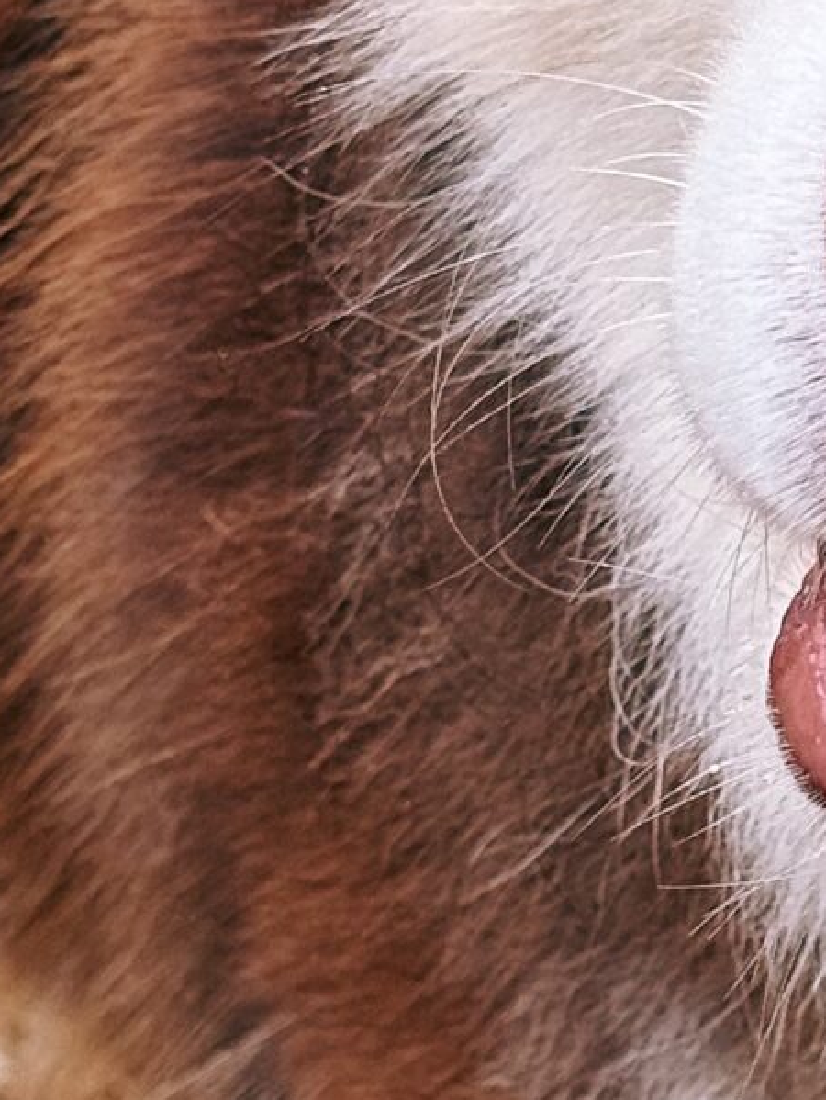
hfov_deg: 7.1
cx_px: 1333
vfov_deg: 9.6
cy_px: 81
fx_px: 6515
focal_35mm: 205
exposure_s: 1/522
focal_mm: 6.76
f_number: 1.78
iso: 64
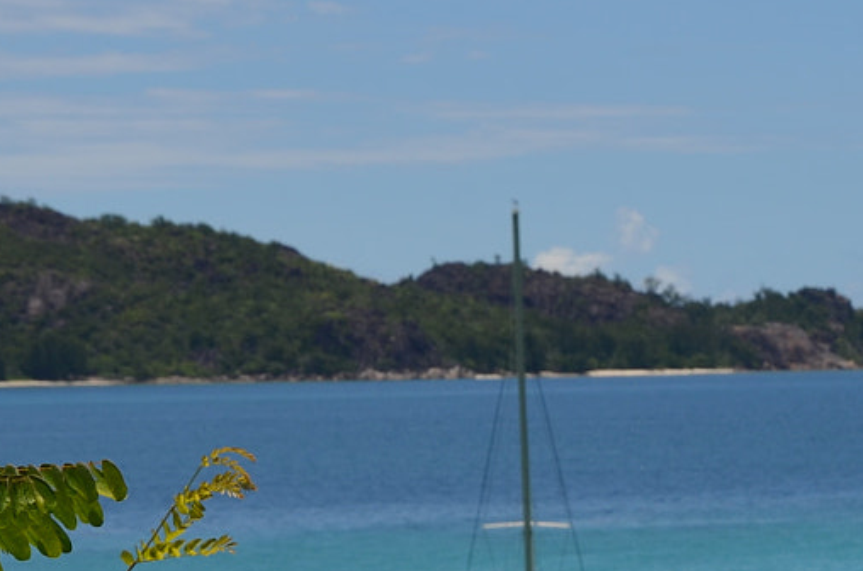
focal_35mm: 213
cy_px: 733
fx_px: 5083
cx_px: 980
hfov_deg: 9.6
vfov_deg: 6.4
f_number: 9
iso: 100
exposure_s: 1/320
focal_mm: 45
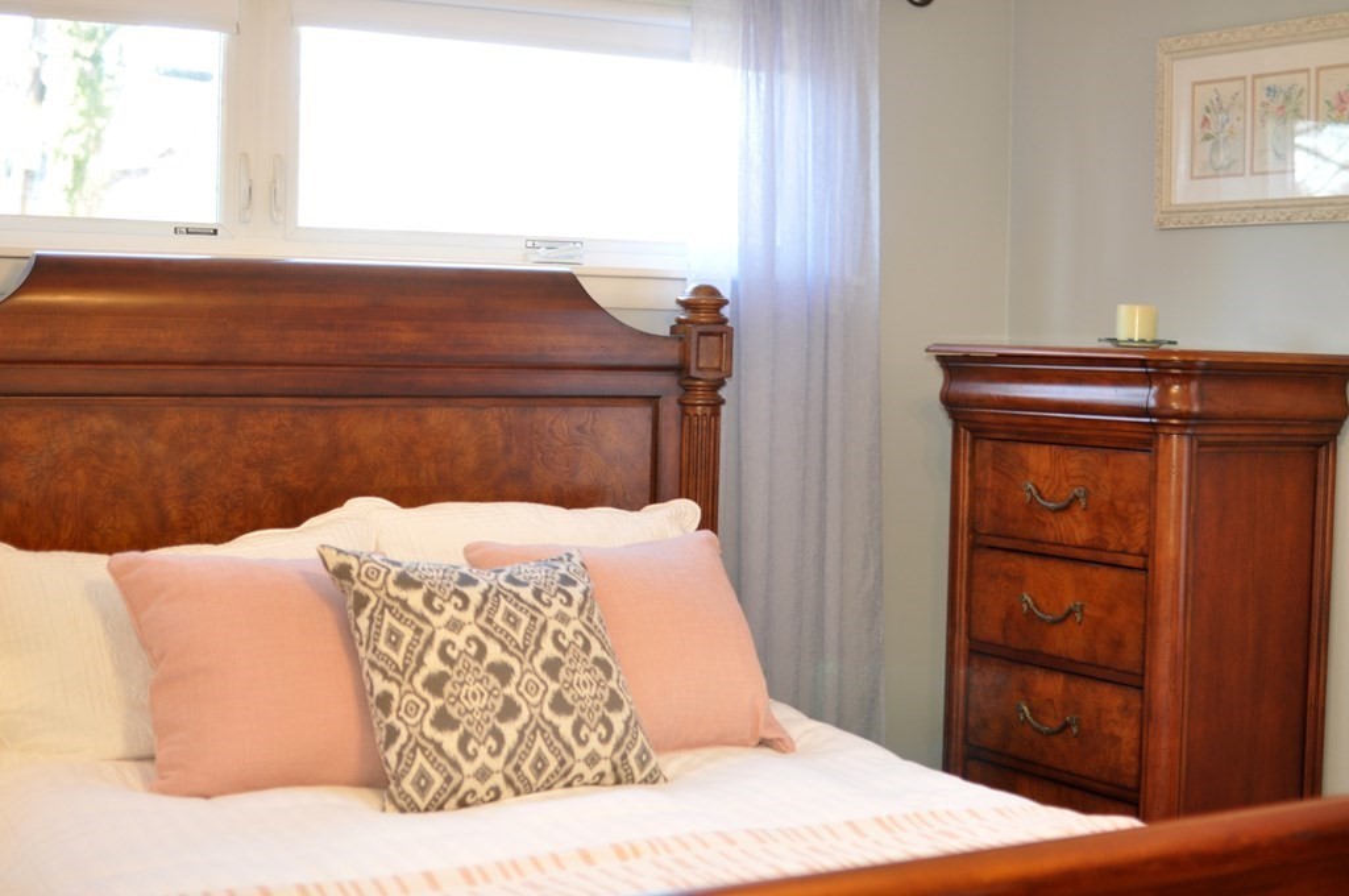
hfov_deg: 37.9
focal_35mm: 52
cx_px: 674
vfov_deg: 25.7
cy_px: 448
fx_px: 1965
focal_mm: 35
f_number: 2.5
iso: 400
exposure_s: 1/60
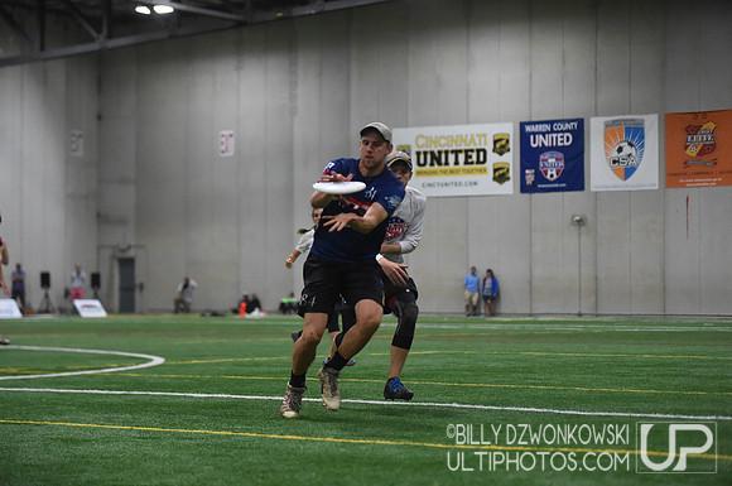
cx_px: 366
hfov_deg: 19.5
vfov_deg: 13.0
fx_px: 2132
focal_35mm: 105
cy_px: 243
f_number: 2.8
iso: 10000
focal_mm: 105
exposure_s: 1/640
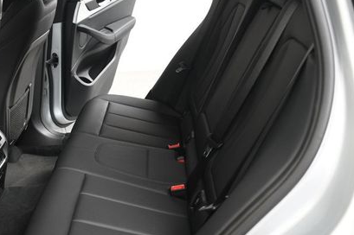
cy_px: 124
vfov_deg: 28.6
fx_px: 462
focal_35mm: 47
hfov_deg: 41.6
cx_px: 127
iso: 100
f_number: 4
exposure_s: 1/160
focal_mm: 20
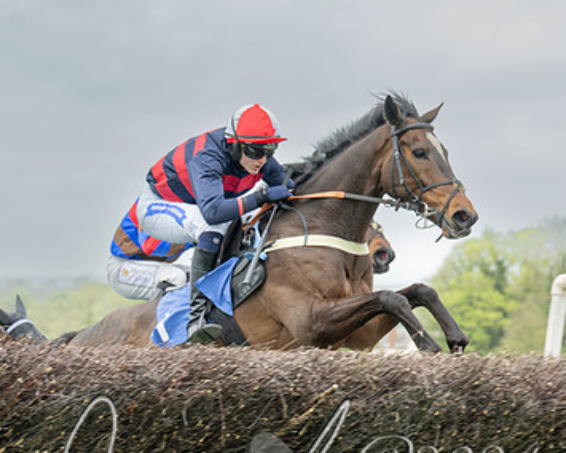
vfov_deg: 7.7
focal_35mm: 201
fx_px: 3367
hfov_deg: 9.6
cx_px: 306
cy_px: 400
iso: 400
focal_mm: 94
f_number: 5
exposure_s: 1/500
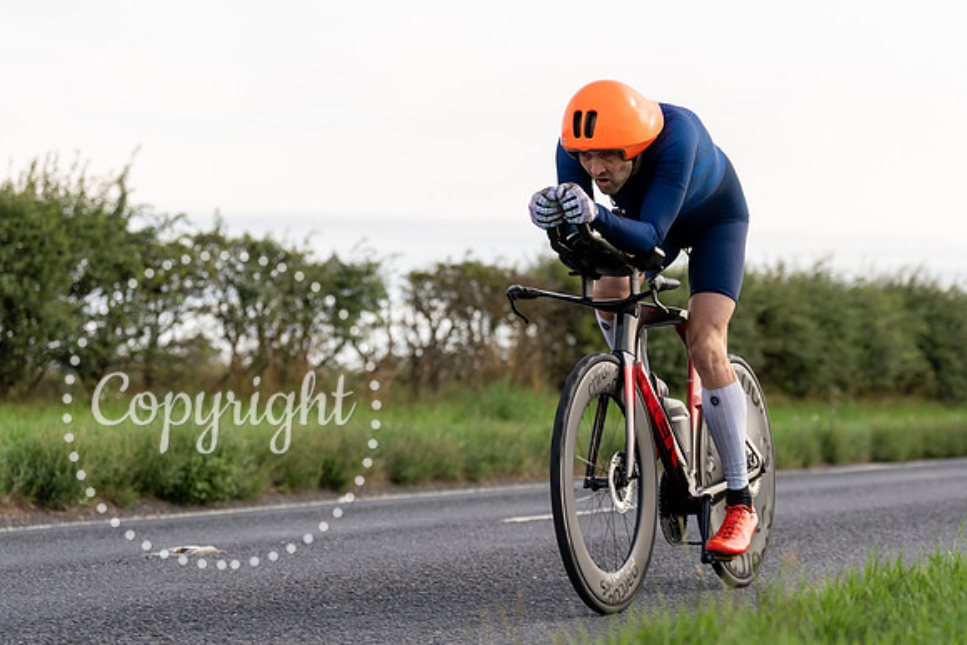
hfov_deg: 20.2
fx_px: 2710
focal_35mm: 101
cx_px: 592
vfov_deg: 13.6
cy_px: 288
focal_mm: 78
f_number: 3.2
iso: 100
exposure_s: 1/1000
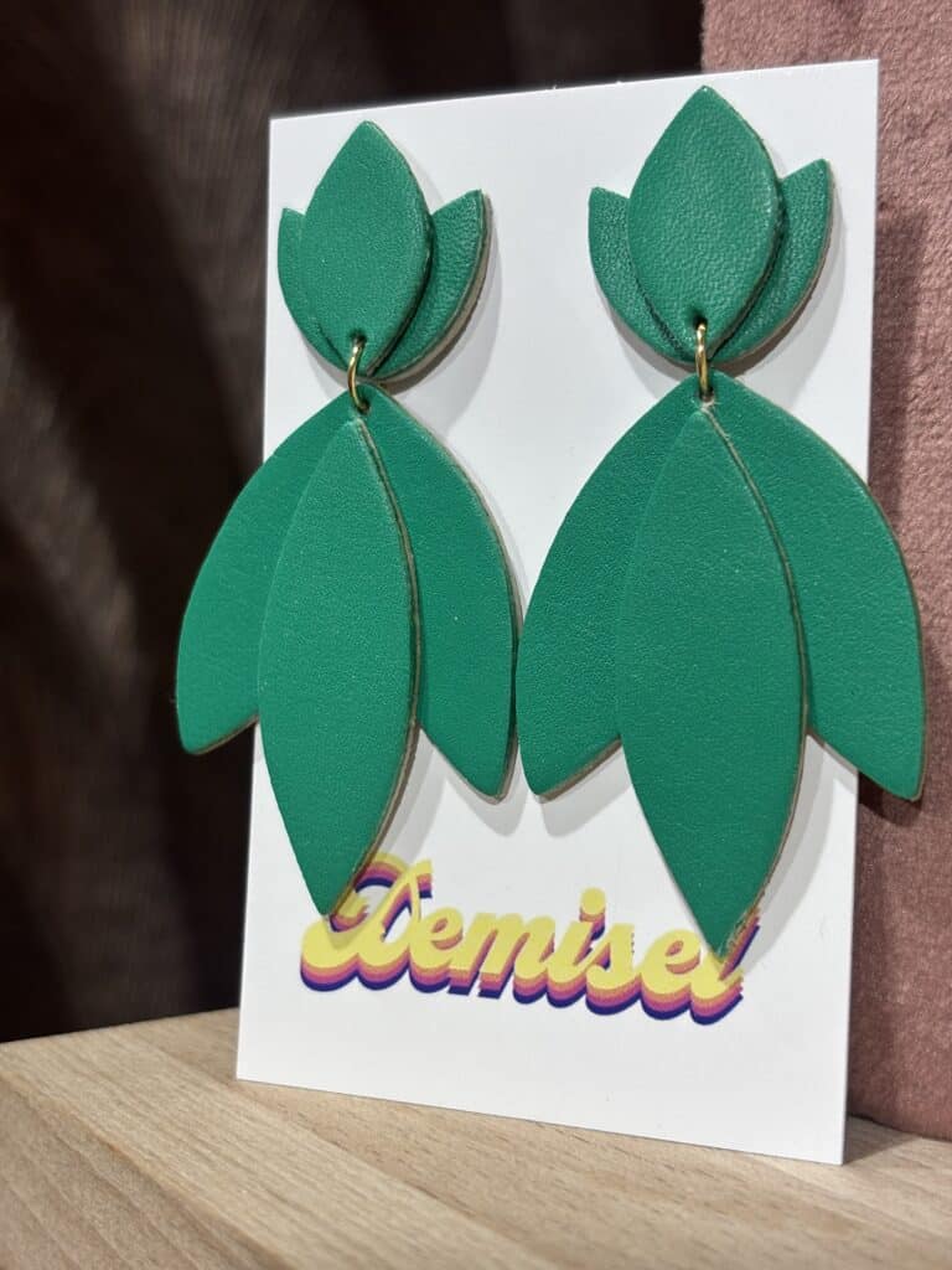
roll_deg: -0.1
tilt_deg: -4.3
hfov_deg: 28.0
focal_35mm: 52
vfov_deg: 36.8
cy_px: 635
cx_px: 476
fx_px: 1907
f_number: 1.6
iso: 25
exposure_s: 1/105
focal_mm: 5.96
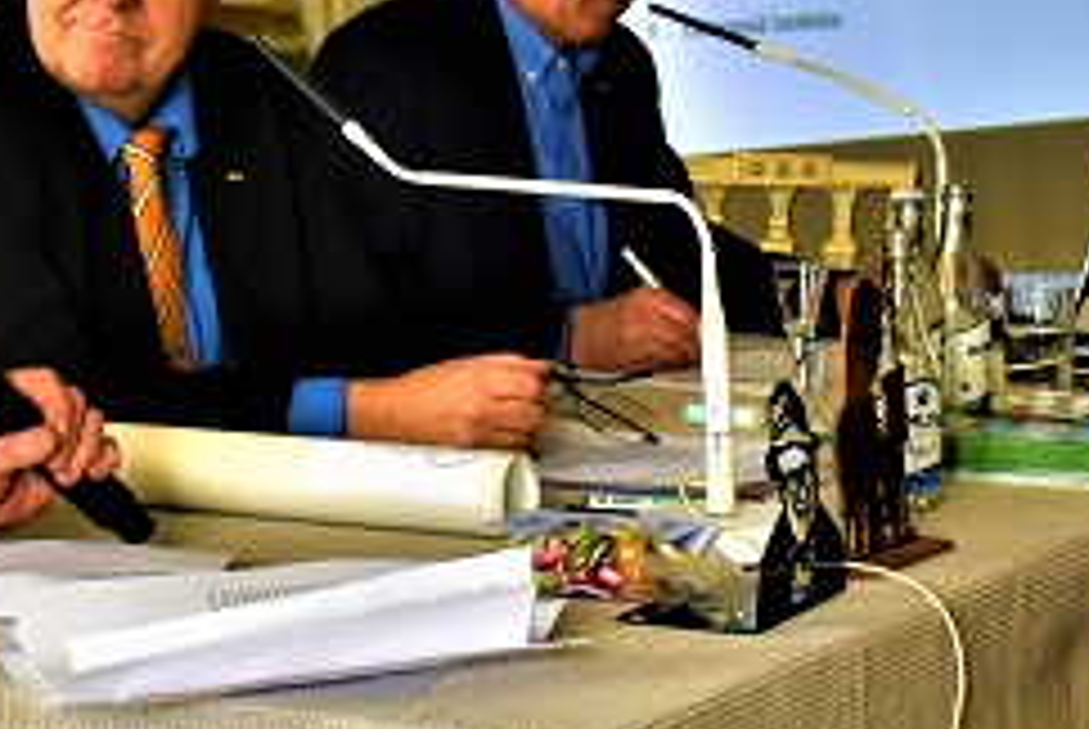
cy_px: 360
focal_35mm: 104
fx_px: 3150
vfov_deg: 13.2
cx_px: 202
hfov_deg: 19.4
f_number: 4.2
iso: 800
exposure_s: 1/200
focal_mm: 28
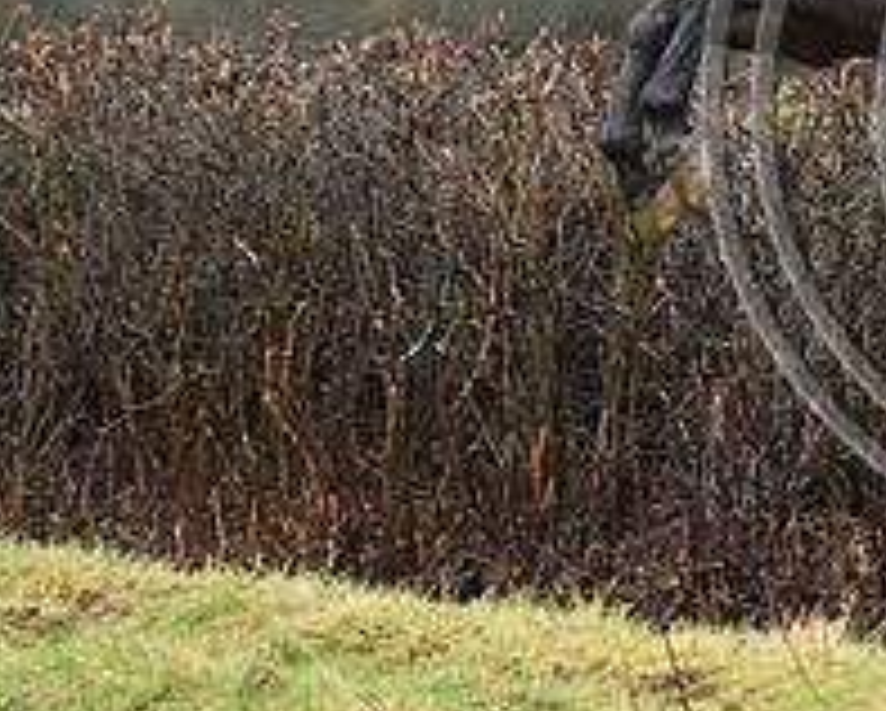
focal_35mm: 320
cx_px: 1115
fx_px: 8399
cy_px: 45
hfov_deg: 6.0
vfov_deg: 4.8
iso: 2500
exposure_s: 1/1250
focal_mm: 116
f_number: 3.2
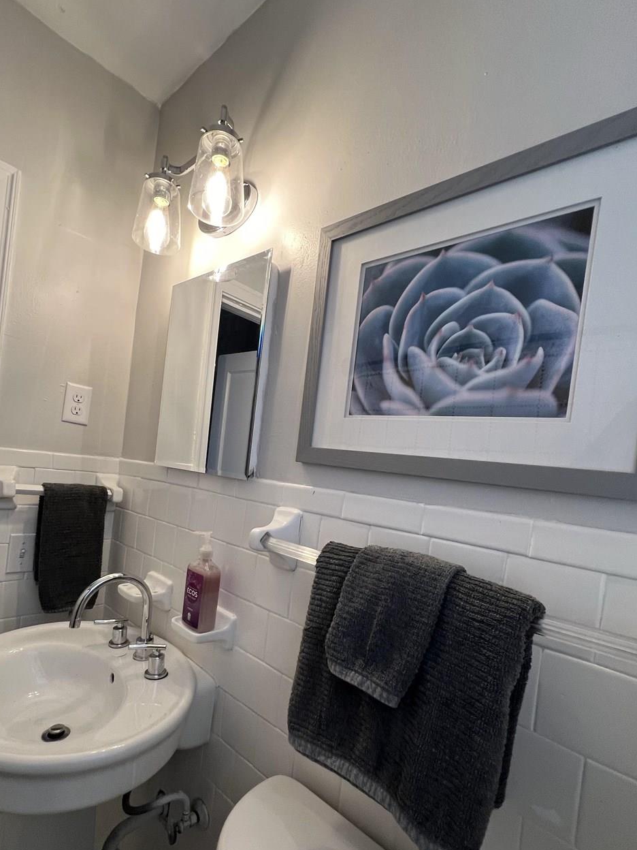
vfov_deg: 94.0
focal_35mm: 16
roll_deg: -6.8
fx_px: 393
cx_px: 289
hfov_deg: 77.9
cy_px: 477
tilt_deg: -1.5
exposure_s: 1/60
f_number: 1.8
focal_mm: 1.57
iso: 160
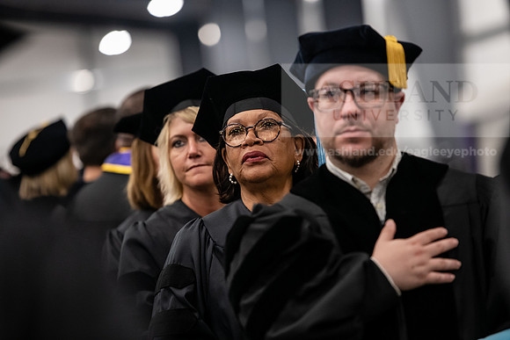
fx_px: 2409
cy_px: 170
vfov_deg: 8.1
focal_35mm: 170
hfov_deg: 12.1
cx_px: 255
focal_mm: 170
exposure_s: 1/200
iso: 3200
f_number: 3.2
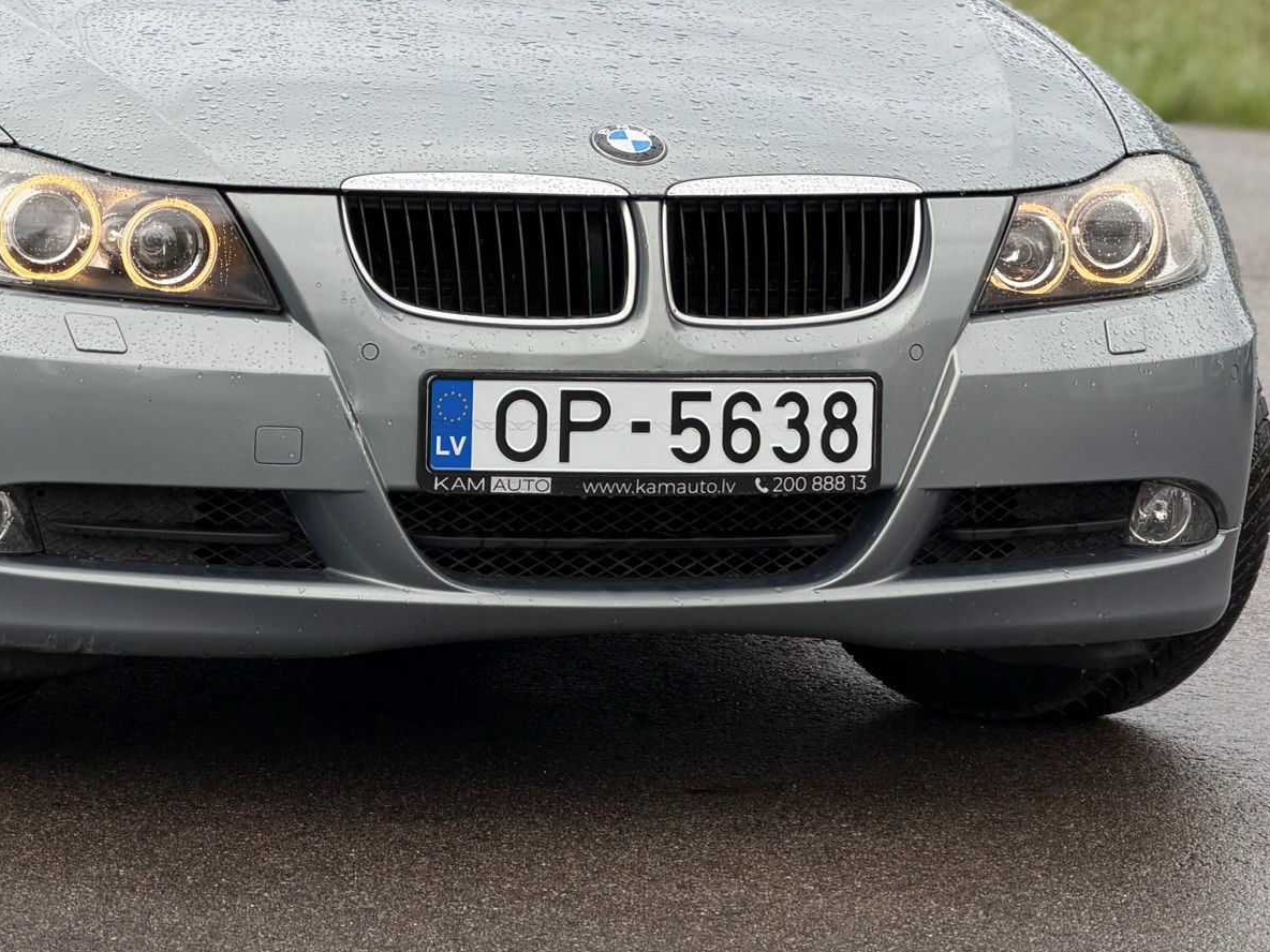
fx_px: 6347
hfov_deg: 11.4
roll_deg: +0.0
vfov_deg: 8.6
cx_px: 289
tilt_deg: -6.2
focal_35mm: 173
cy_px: 179
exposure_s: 1/121
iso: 64
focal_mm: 16.89
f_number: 2.8
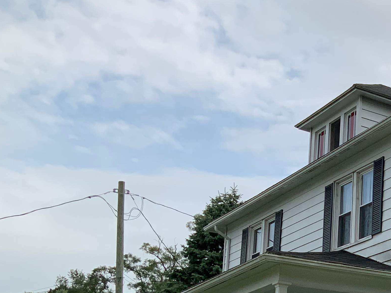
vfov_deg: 19.2
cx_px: 481
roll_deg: -0.7
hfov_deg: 23.8
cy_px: 310
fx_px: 836
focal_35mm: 74
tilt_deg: +10.2
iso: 16
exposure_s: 1/2427
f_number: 1.8
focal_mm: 3
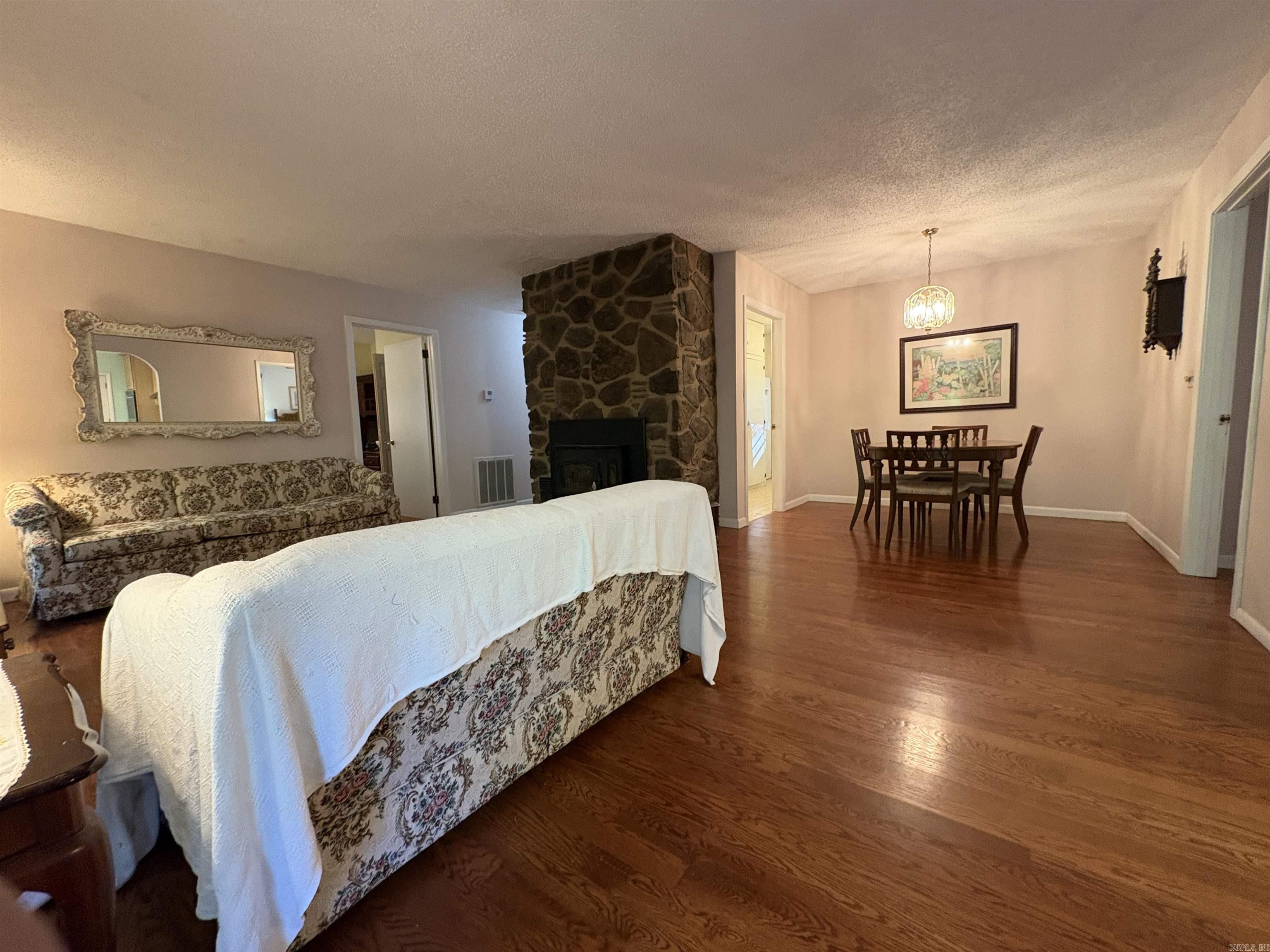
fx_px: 514
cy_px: 476
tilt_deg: -5.5
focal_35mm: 14
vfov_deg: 85.7
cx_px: 635
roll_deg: +2.3
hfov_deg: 102.1
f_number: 2.2
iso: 400
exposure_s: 1/60
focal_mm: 2.22
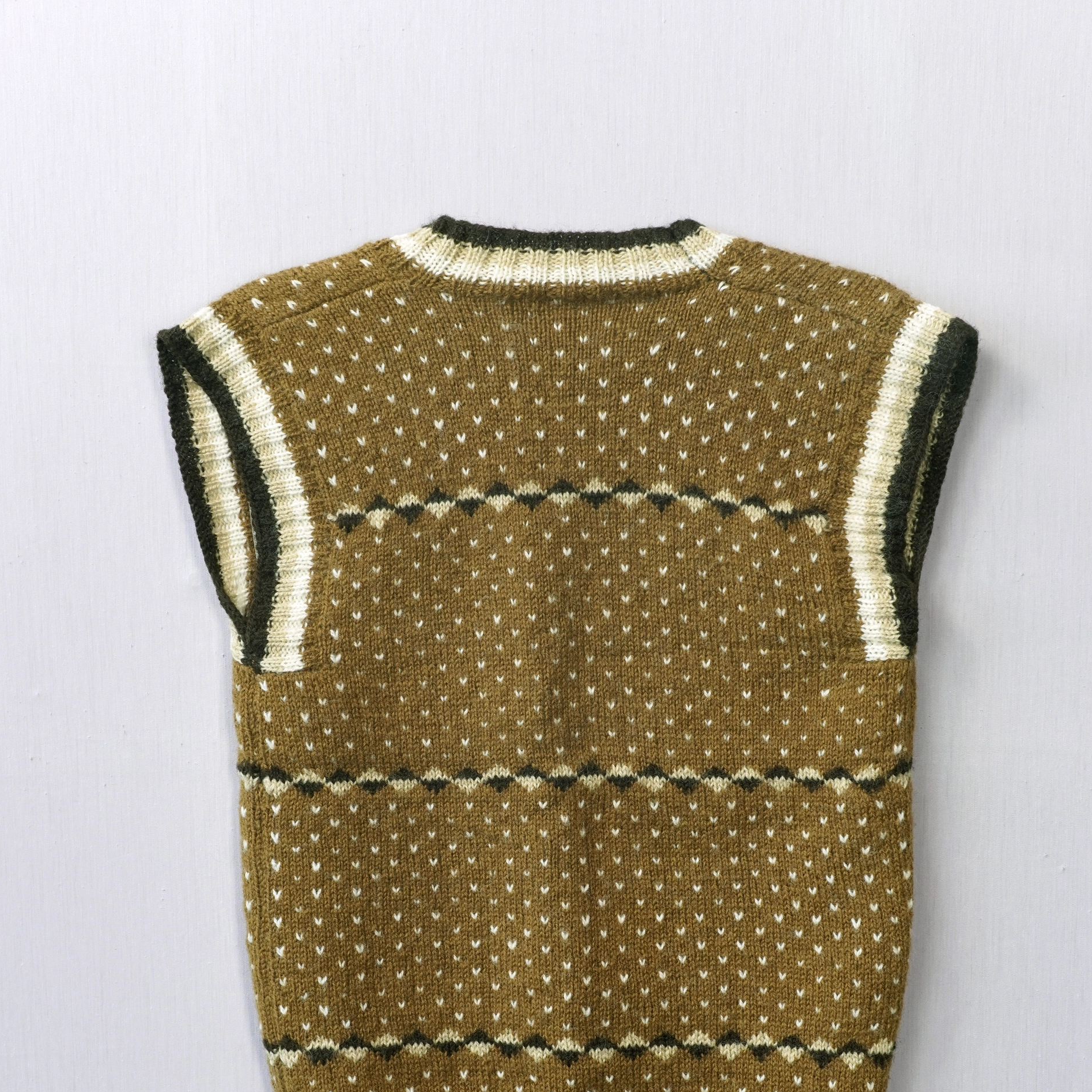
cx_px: 551
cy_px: 811
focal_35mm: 62
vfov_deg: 27.4
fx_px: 2213
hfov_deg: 27.7
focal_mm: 32
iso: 320
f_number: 6.3
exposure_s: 1/50
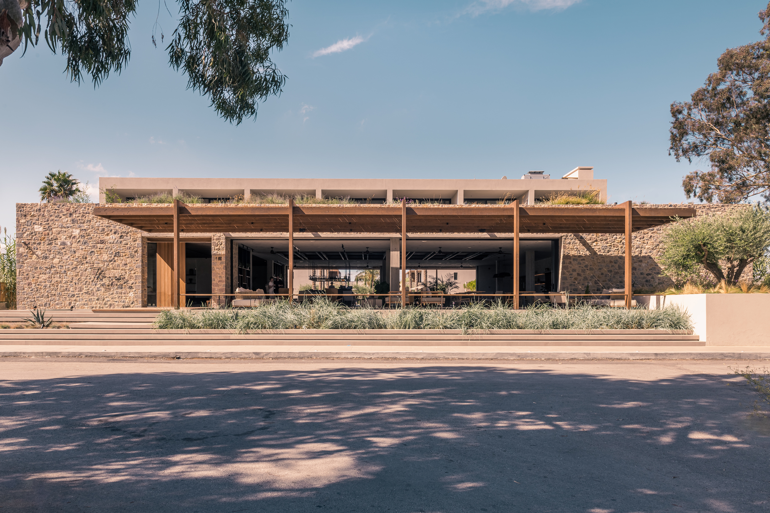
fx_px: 513
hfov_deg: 73.7
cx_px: 385
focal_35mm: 24
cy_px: 256
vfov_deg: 53.1
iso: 64
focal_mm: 24
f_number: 14
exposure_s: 1/25
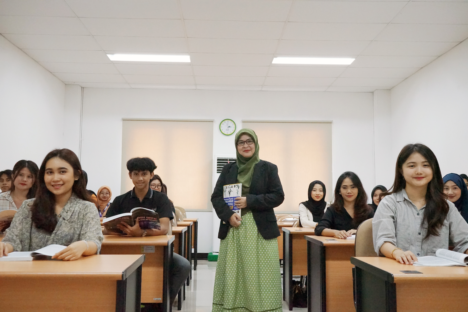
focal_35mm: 35
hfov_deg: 54.4
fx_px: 455
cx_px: 234
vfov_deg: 37.9
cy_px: 156
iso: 10000
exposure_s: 1/125
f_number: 9
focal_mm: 35
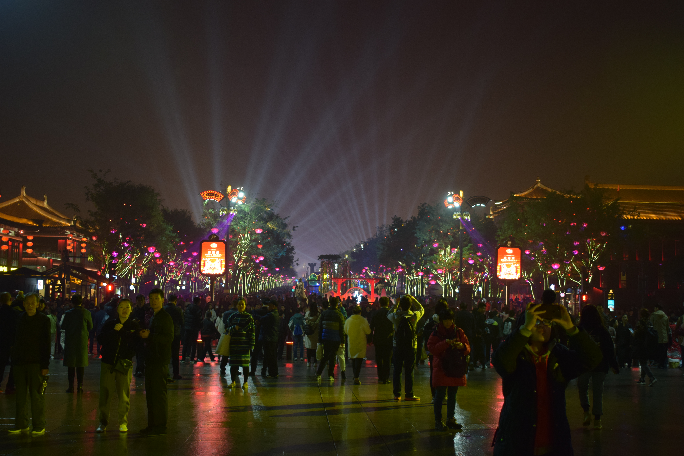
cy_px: 228
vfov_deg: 28.9
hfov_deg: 42.3
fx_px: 883
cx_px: 342
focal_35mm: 46
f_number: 4.2
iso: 640
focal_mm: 31
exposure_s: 1/30
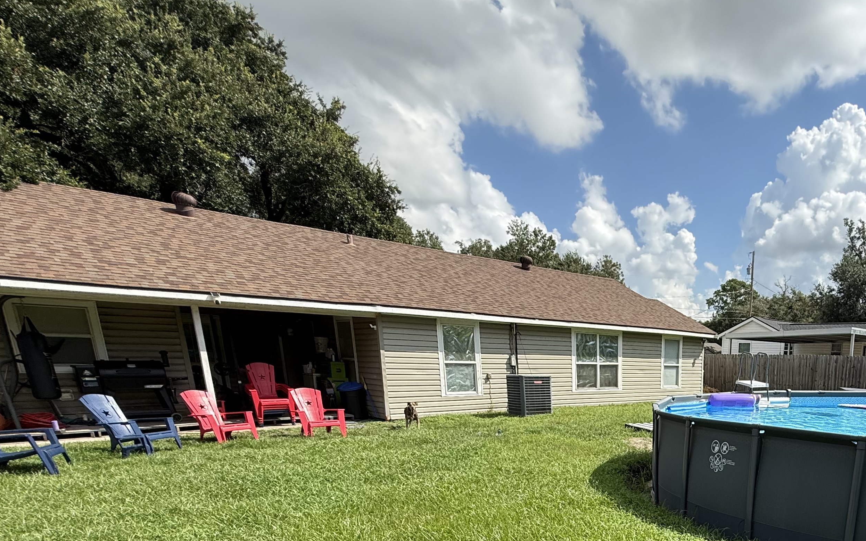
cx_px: 688
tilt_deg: -13.9
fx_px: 566
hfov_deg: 68.0
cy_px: 505
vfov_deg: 45.4
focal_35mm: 24
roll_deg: -2.0
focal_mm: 2.22
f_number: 2.2
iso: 50
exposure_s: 1/1368
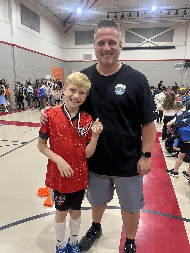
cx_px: 95
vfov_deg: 67.3
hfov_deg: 53.1
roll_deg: -0.7
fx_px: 190
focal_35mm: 26
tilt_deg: -13.4
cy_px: 126
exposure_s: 1/68
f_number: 1.6
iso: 125
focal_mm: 5.1
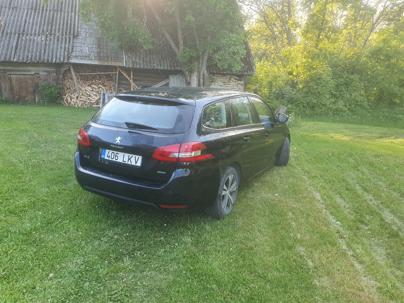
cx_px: 202
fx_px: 303
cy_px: 152
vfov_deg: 53.1
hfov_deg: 67.3
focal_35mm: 26
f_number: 2.4
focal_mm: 4.32
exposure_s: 1/100
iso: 80
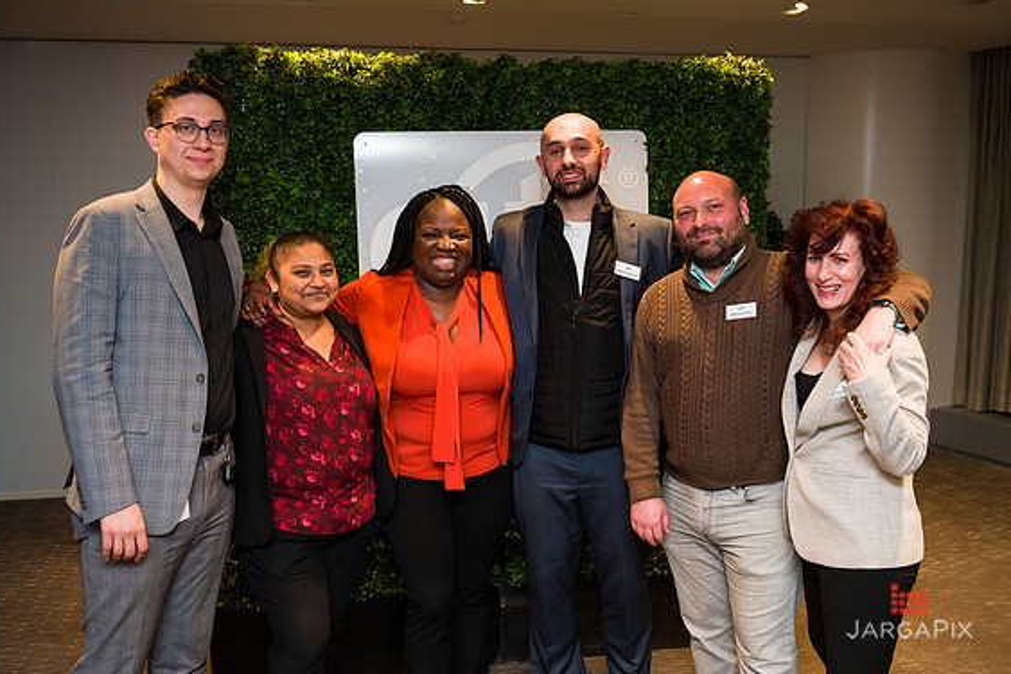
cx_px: 497
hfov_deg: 54.4
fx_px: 983
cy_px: 331
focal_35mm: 35
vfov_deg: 37.8
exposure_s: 1/200
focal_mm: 34
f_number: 4
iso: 640
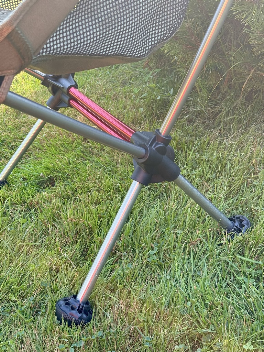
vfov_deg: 39.7
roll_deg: +9.7
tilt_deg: -28.0
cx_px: 132
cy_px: 176
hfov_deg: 30.3
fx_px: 488
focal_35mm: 48
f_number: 1.78
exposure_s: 1/121
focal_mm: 6.76
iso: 64
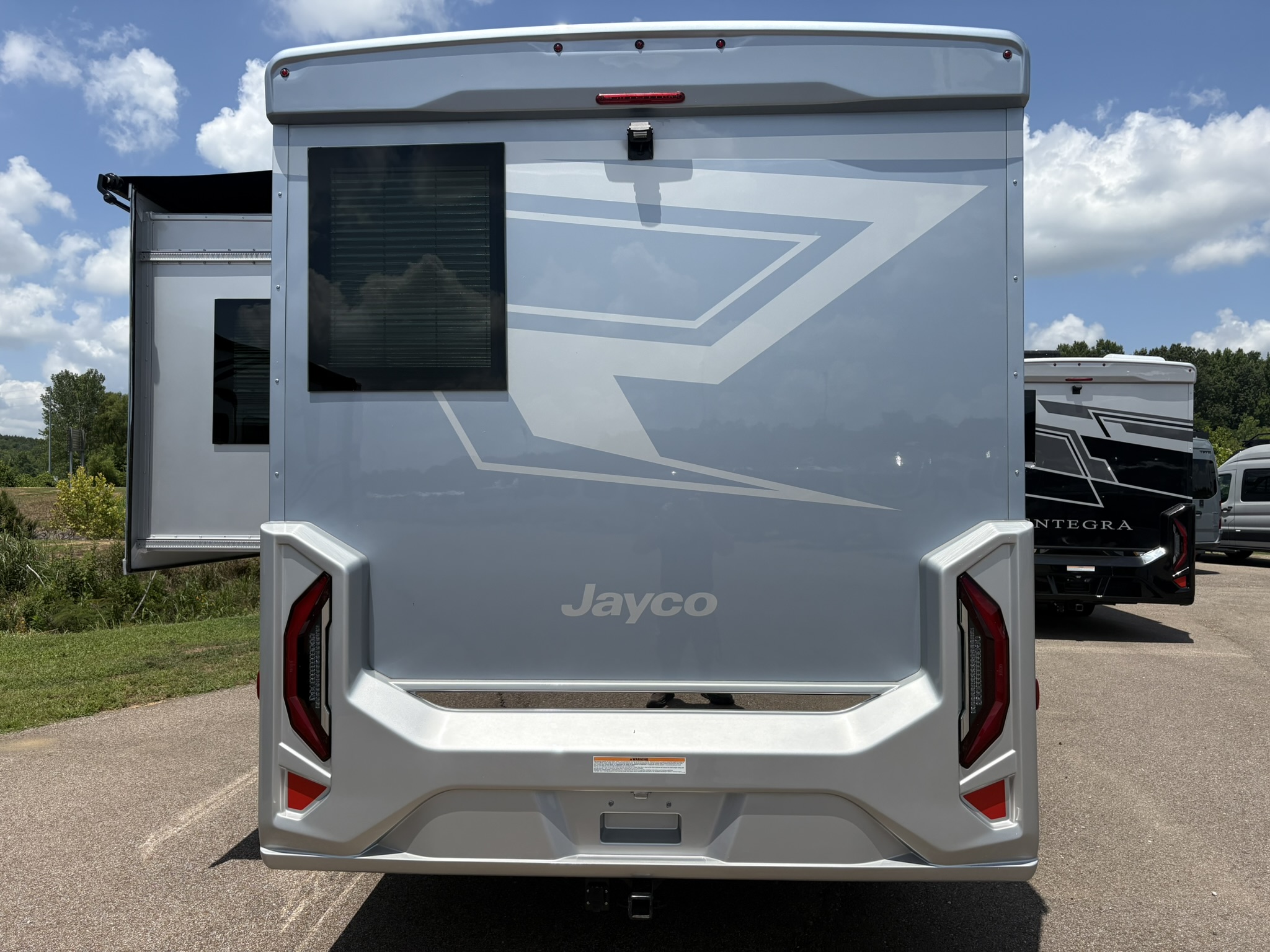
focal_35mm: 26
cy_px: 476
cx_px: 635
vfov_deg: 53.1
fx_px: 954
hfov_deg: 67.3
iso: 64
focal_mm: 5.96
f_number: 1.6
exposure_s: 1/7813
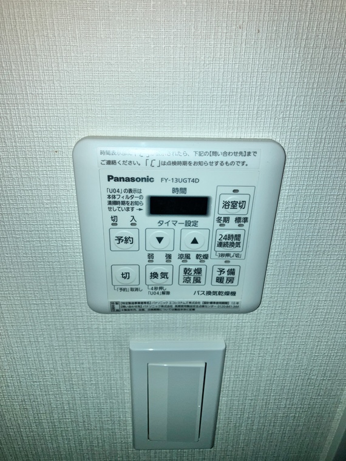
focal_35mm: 28
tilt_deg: -29.2
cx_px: 173
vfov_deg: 63.4
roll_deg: -0.8
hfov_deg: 49.7
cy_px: 230
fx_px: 373
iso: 20
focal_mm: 3.99
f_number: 1.8
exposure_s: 1/42
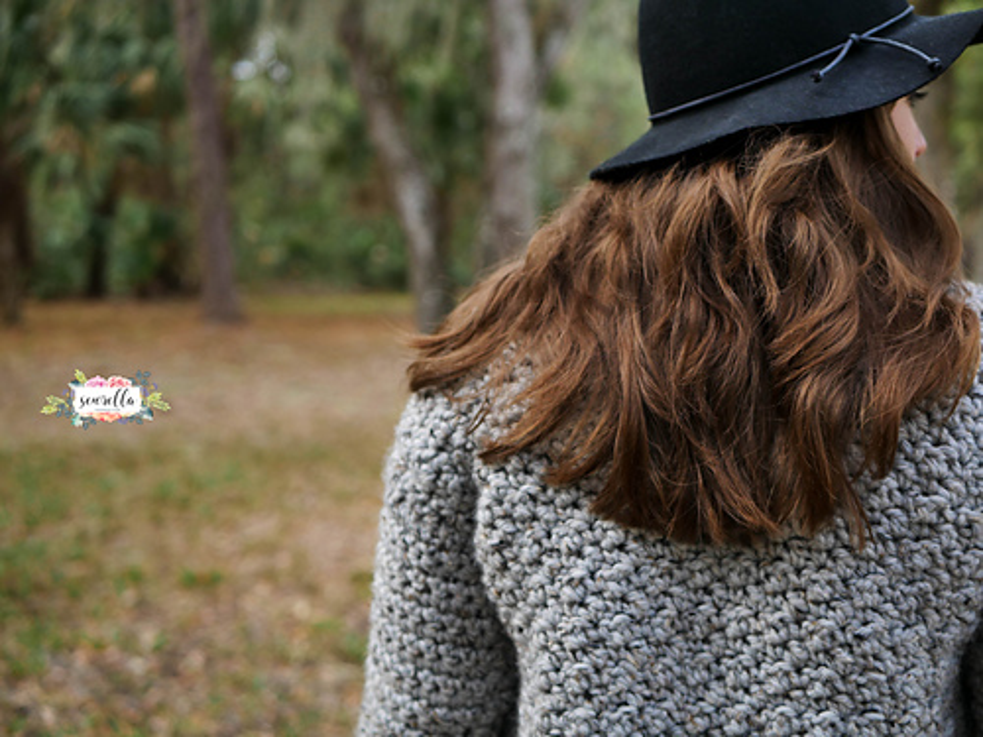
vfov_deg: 29.1
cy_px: 368
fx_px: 1420
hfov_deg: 38.2
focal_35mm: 50
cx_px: 492
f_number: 2.2
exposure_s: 1/500
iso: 200
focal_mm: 25
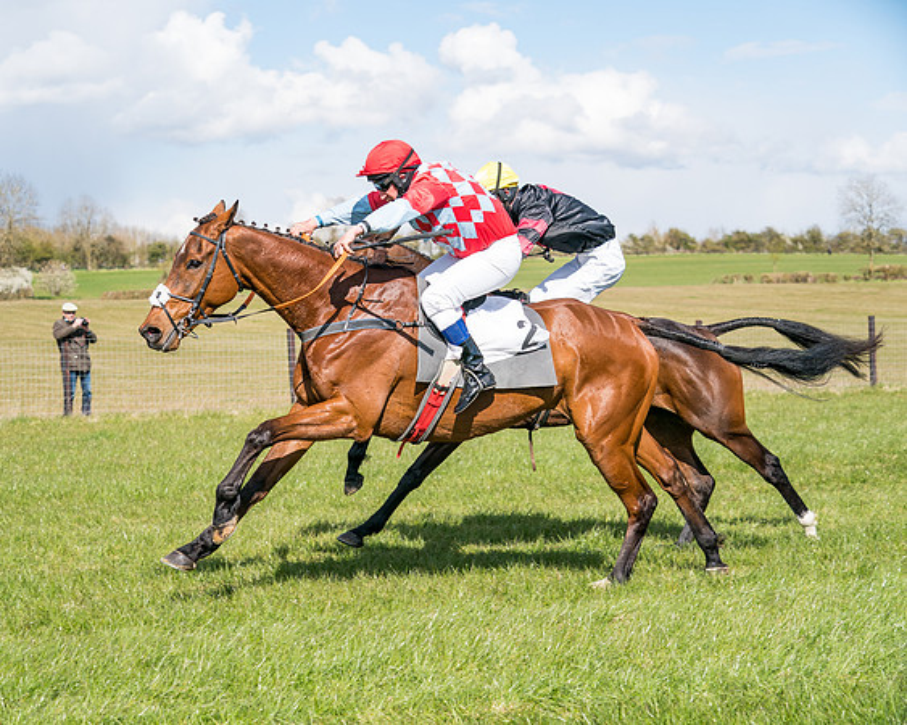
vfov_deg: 19.1
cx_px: 392
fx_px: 2150
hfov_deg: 23.8
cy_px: 363
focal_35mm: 80
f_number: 5
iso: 400
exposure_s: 1/1600
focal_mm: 70
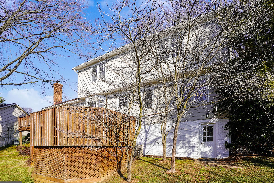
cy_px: 95
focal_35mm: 18
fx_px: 137
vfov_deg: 67.4
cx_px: 136
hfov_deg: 90.0
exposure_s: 1/160
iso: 100
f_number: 10
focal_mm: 17
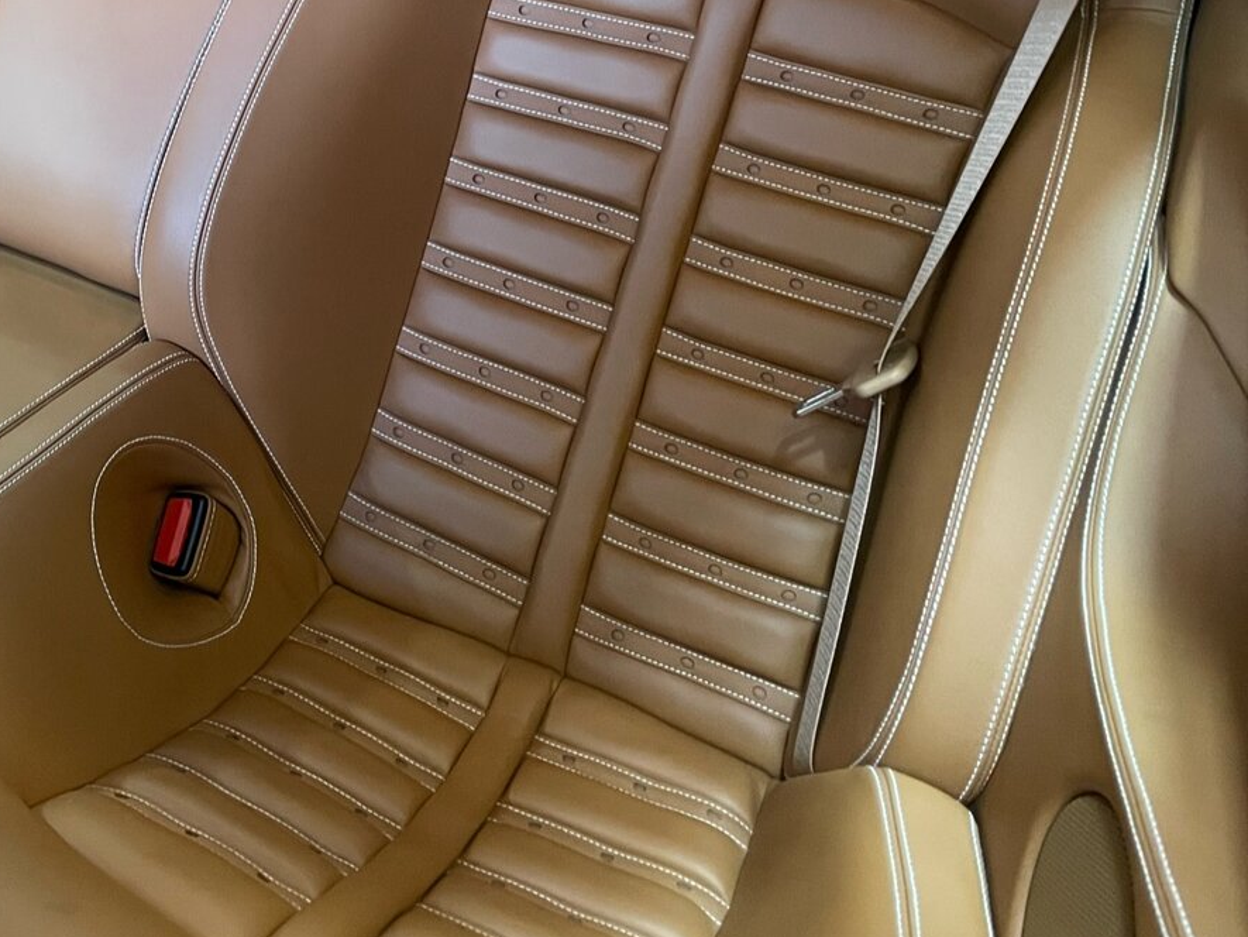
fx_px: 1695
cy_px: 121
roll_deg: -4.3
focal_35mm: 47
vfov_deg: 29.8
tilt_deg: -21.3
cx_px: 165
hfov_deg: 38.1
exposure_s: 1/33
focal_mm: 4.2
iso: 500
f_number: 1.6
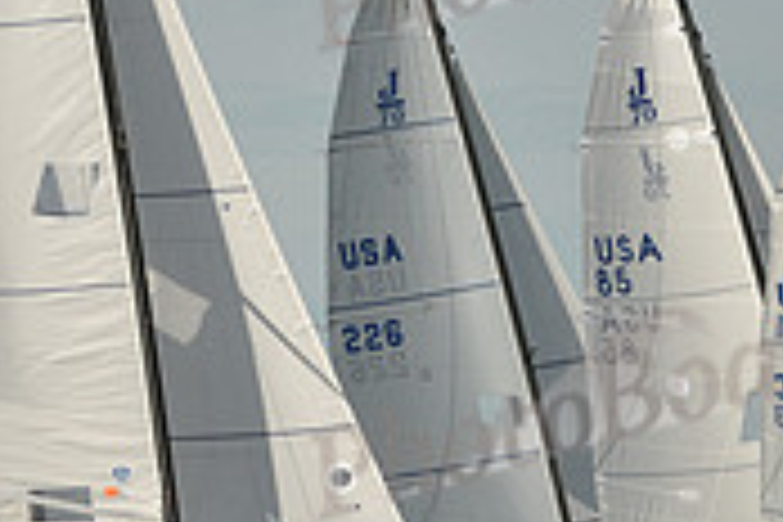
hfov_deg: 3.1
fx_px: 14484
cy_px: 232
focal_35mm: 666
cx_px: 81
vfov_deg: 2.1
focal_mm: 200
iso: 400
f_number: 9
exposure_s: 1/1600
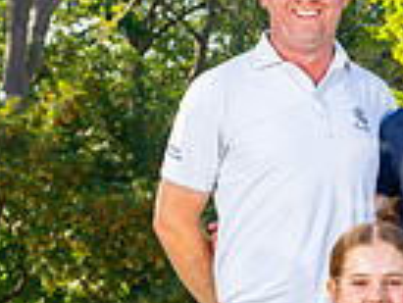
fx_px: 2797
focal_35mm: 240
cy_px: 354
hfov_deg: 8.0
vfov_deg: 6.2
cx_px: 718
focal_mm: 59
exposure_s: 1/60
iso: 100
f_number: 9
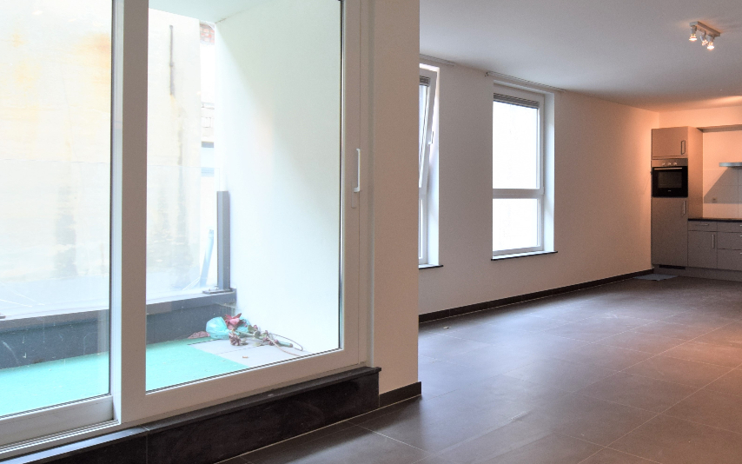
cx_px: 508
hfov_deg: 62.6
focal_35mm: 29
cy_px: 182
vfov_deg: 42.9
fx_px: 587
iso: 400
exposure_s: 1/60
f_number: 4
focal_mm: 10
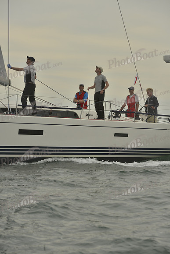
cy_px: 127
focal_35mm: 110
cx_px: 85
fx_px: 779
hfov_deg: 12.5
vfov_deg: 18.6
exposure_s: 1/1250
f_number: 5.6
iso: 400
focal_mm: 110
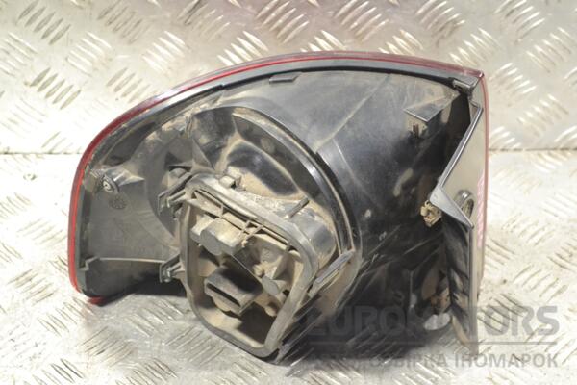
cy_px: 192
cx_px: 288
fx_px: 1202
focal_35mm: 75
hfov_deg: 27.0
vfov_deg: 18.2
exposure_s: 1/160
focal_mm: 50
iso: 3200
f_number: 6.3
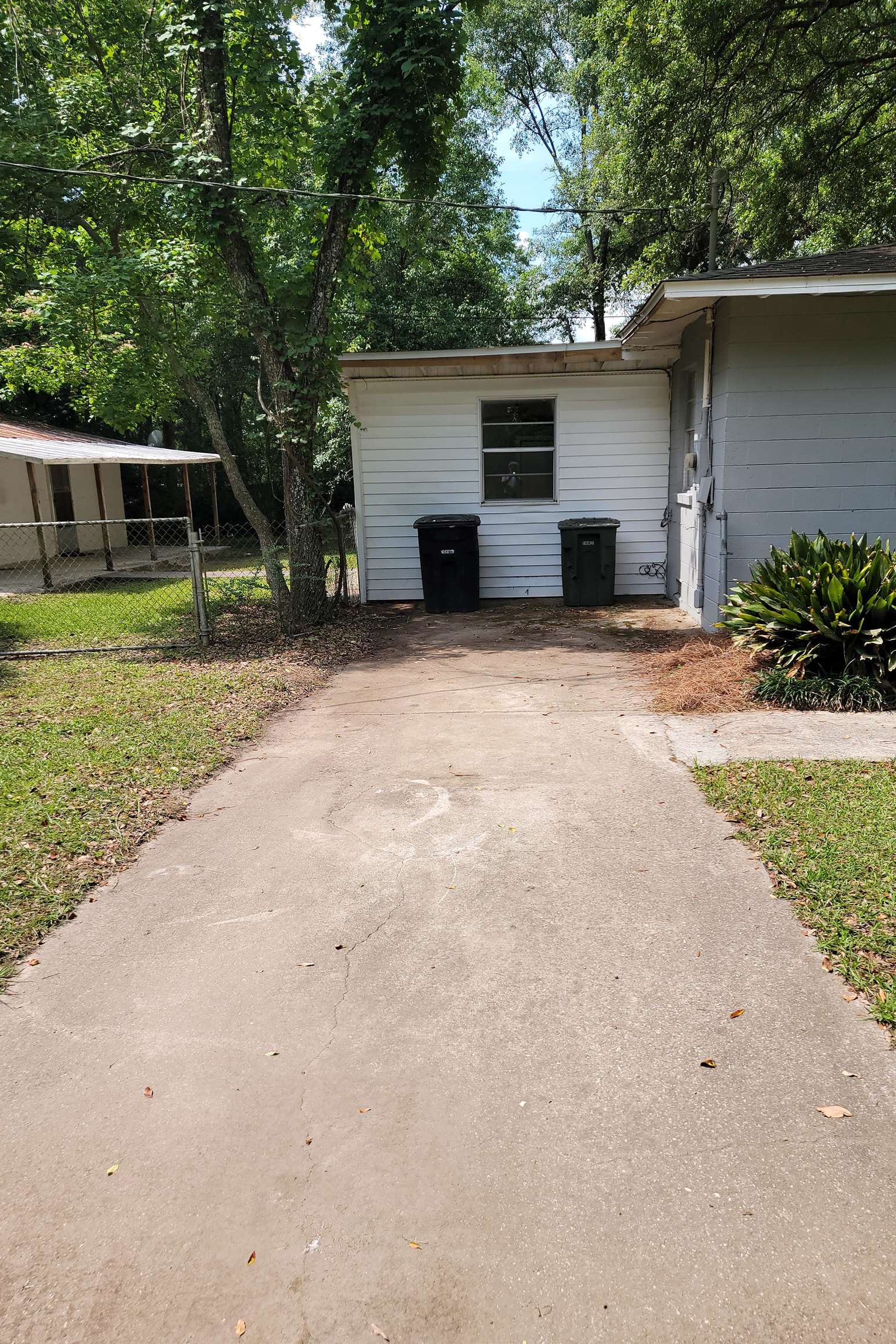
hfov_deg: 51.2
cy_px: 671
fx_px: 933
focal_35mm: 25
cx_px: 493
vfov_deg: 71.5
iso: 16
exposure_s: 1/452
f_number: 1.8
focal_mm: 6.7
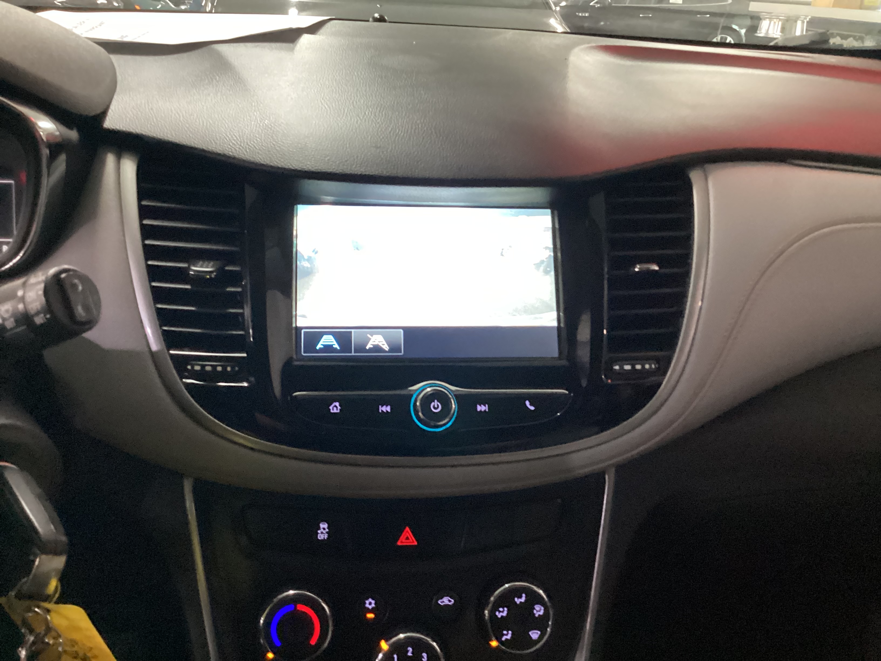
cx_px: 440
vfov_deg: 45.4
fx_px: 789
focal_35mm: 31
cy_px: 330
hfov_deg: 58.4
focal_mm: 3.3
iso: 320
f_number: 2.4
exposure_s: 1/25
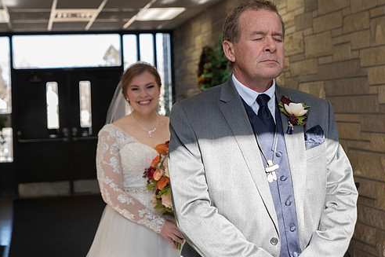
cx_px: 180
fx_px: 770
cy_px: 93
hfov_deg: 28.1
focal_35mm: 72
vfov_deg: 18.9
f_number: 4.5
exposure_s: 1/200
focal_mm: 50
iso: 640
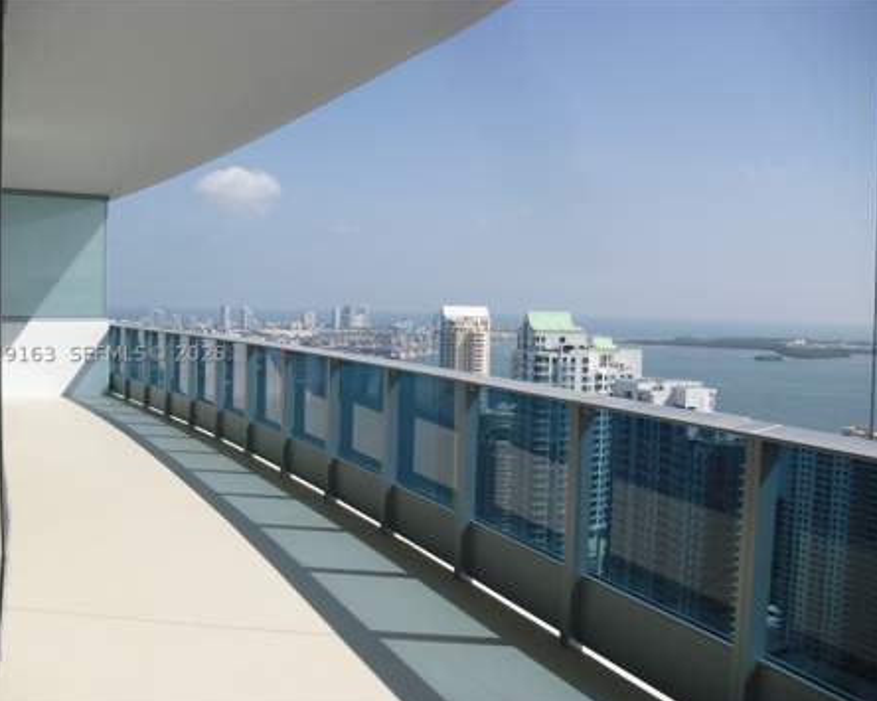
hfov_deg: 47.9
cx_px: 407
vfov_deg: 39.1
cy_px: 353
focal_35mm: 38
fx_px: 986
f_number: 7.8
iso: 80
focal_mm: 6.3
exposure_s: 1/200
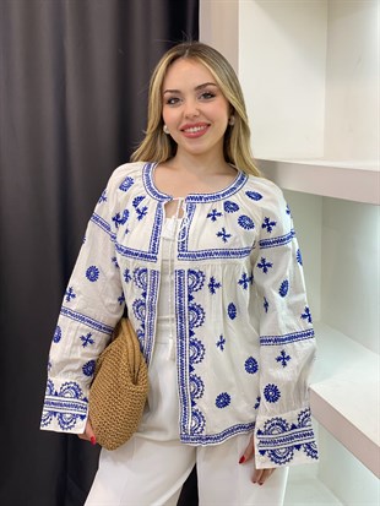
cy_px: 253
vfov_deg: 36.8
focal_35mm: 52
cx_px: 190
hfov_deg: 28.0
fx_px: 761
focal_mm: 6
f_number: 2
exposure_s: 1/100
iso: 100
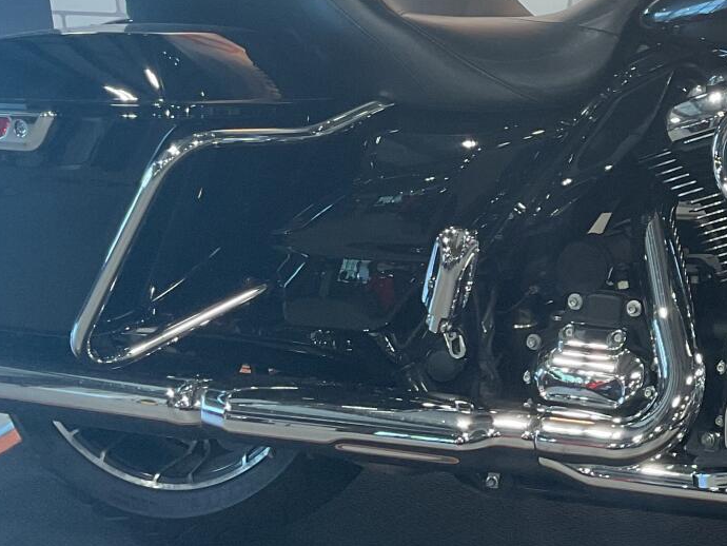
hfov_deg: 21.8
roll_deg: +2.3
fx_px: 1765
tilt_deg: -16.6
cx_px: 841
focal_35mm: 84
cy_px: 159
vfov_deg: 17.5
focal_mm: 3
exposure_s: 1/50
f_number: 1.8
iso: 50
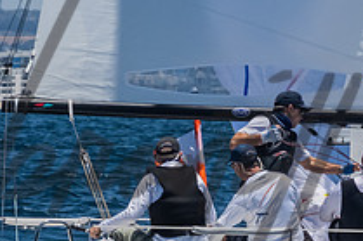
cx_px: 113
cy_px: 154
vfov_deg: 1.6
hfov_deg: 2.4
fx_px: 8836
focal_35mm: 877
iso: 640
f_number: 14
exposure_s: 1/1600
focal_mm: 210
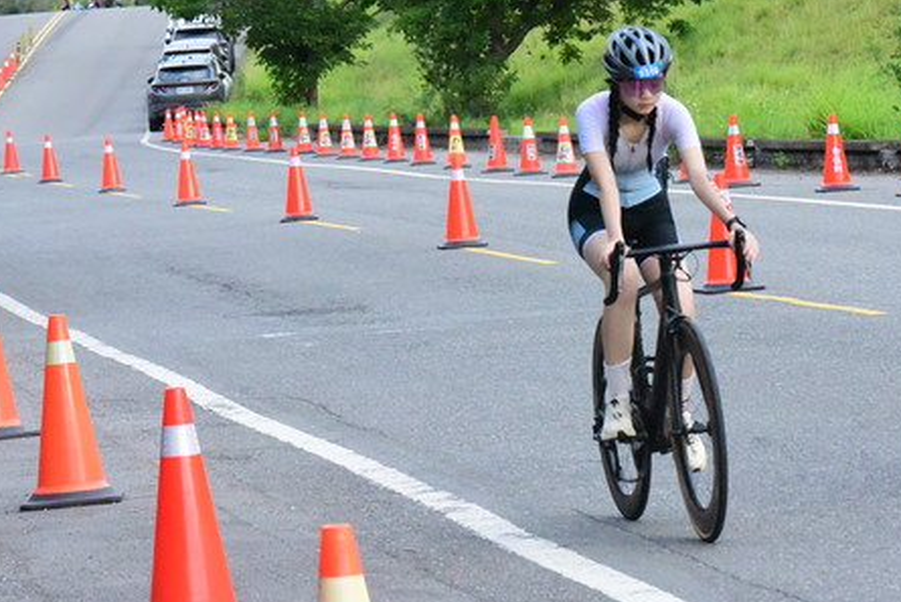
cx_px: 648
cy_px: 125
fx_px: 5357
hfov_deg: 9.6
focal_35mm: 214
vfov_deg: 6.4
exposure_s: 1/2000
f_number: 11
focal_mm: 122
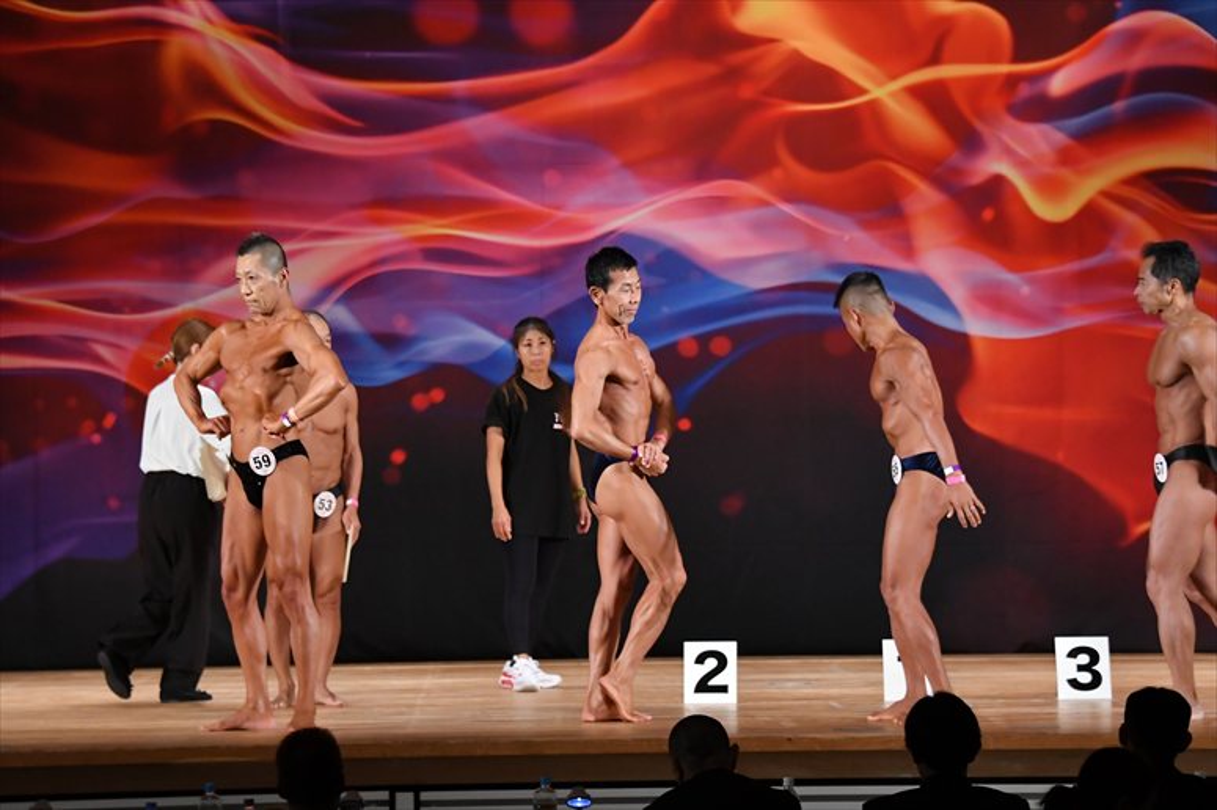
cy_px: 405
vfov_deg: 9.1
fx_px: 5068
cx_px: 608
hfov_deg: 13.7
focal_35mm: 150
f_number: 5.6
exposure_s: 1/400
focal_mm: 100
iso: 3200
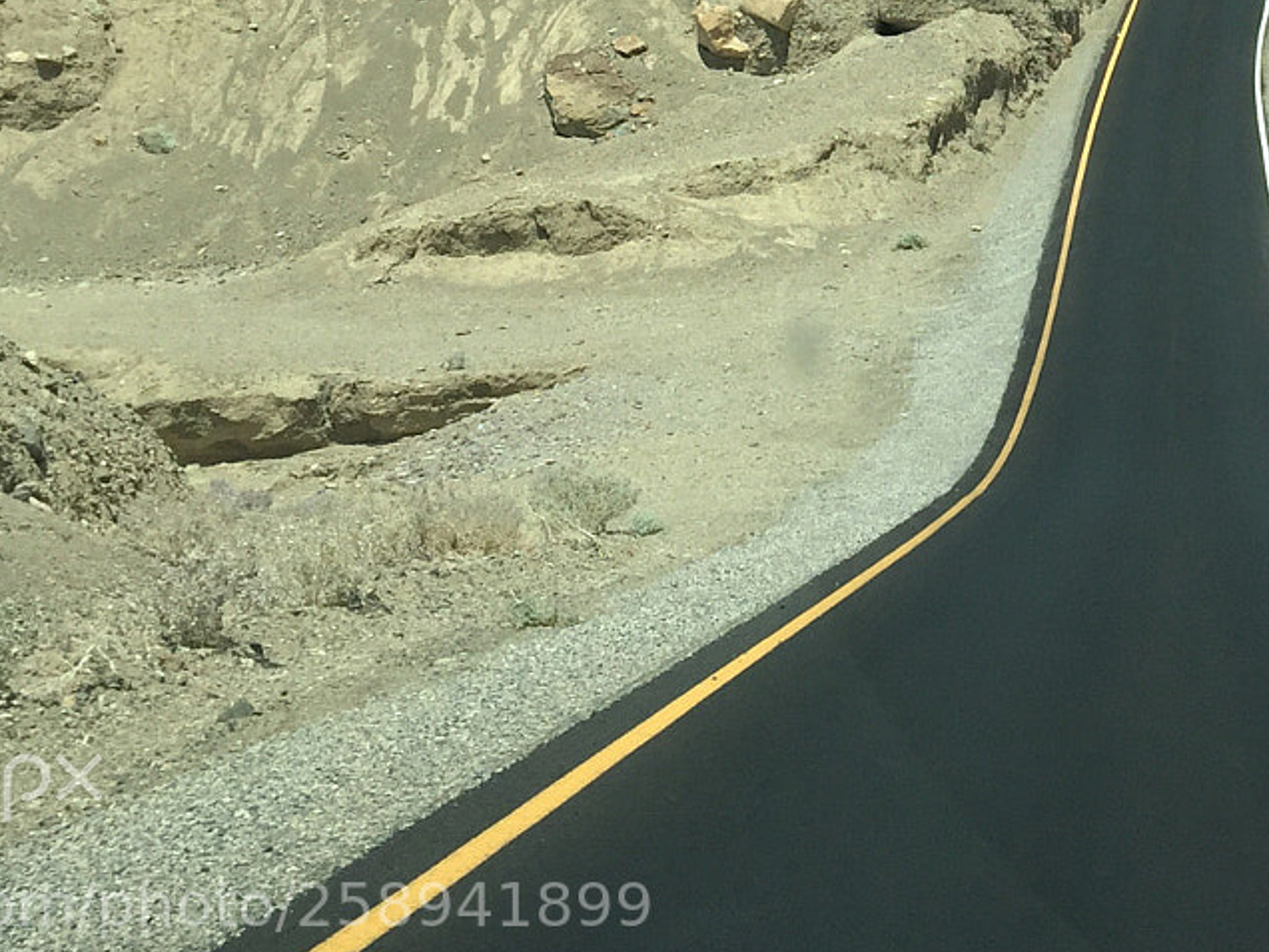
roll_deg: -2.7
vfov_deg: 19.2
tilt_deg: -0.3
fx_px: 2676
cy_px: -136
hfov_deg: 25.6
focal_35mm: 73
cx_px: 1203
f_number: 2.2
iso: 32
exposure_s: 1/2475
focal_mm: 4.15
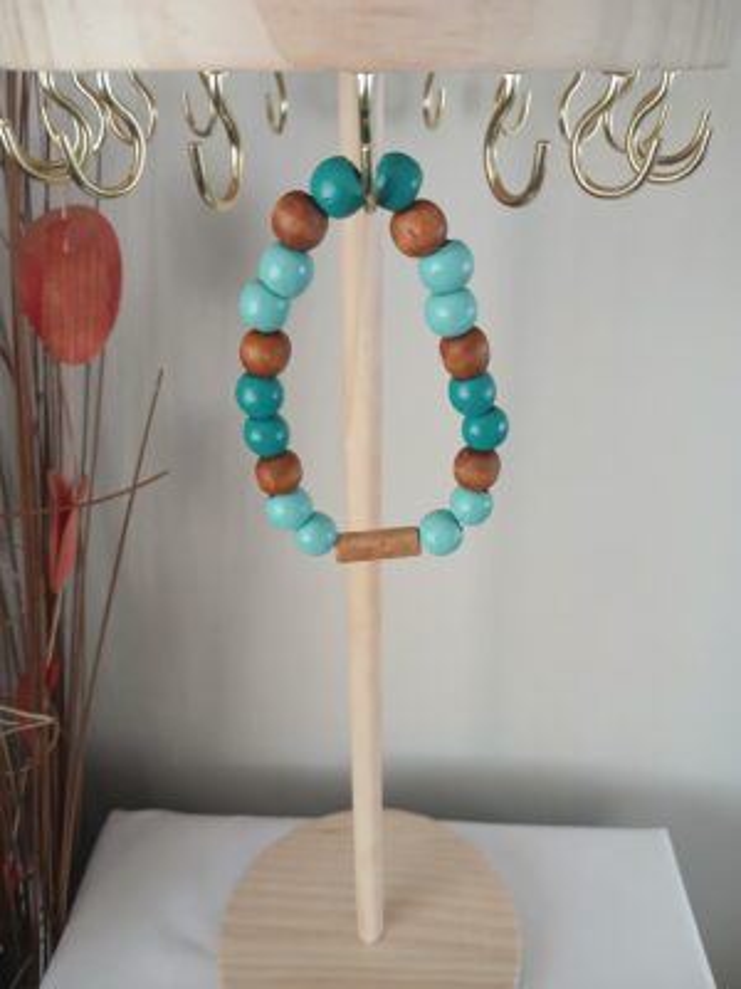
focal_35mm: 27
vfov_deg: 65.3
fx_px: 771
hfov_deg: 51.4
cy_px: 494
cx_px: 370
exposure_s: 1/33.3
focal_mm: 3.98
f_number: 1.8
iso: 200
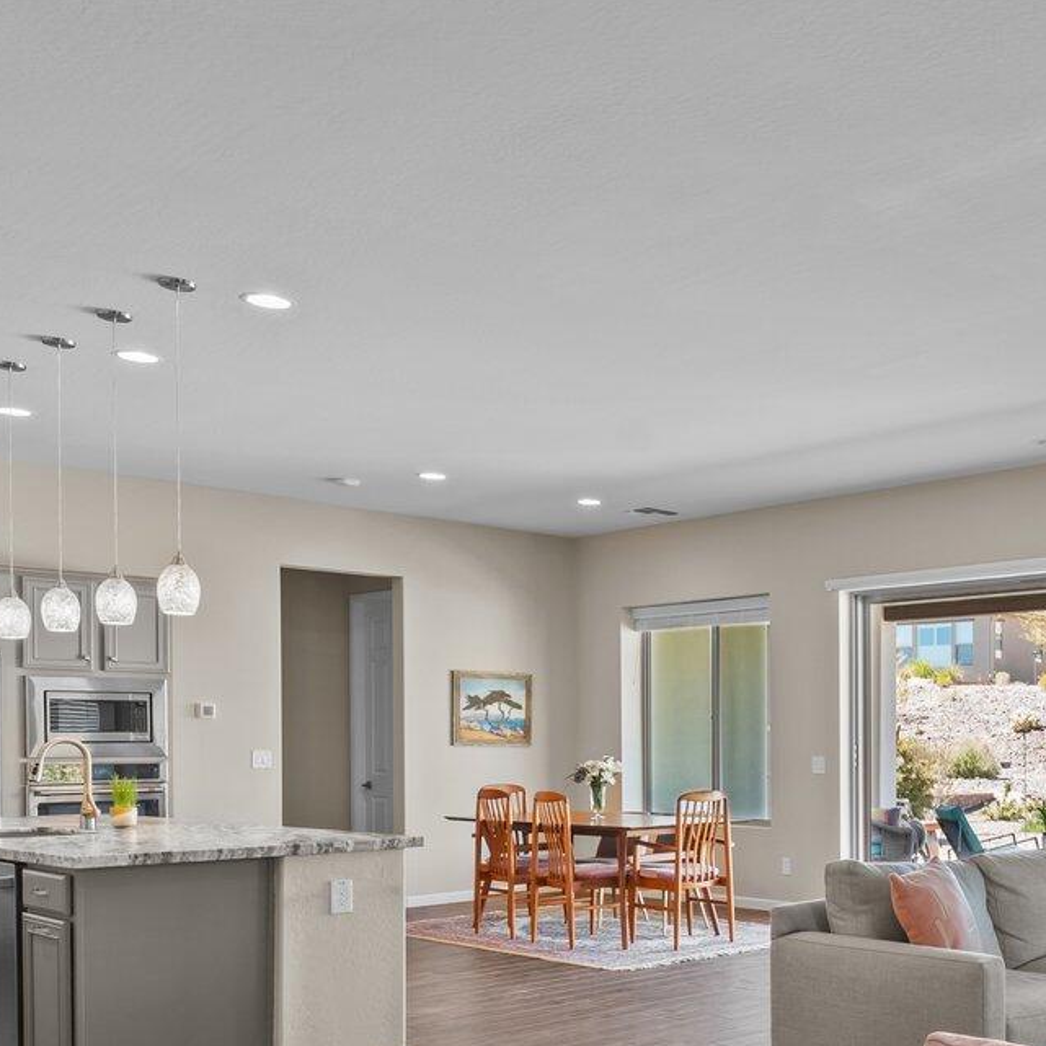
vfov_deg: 42.7
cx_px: 994
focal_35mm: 38
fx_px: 1299
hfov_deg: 39.7
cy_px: 765
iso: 400
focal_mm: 14
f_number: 8
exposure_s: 1/5
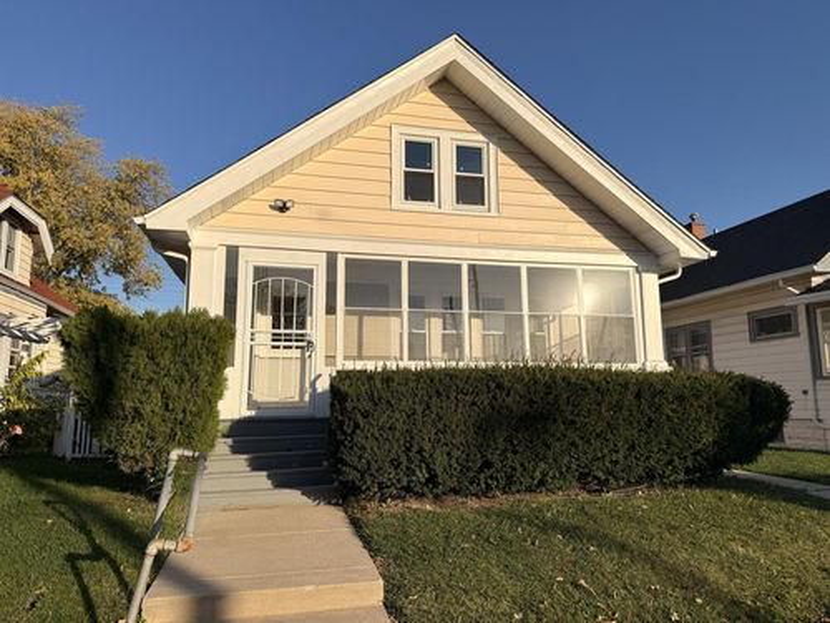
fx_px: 575
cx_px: 415
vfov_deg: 56.8
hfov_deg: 71.6
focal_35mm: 24
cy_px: 312
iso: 80
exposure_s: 1/8130
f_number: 1.78
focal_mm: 6.76
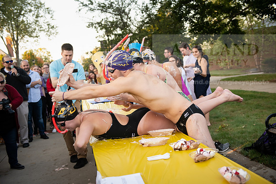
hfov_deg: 44.5
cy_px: 92
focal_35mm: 44
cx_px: 138
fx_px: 337
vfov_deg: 30.5
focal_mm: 44
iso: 640
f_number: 3.5
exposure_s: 1/320
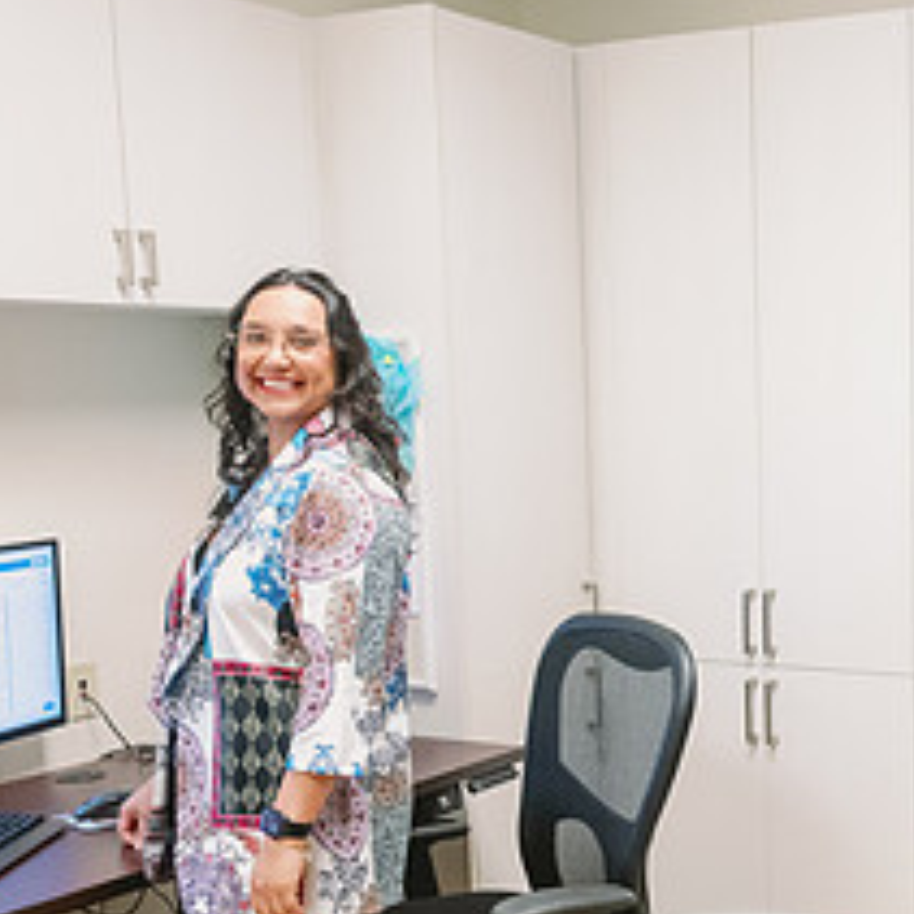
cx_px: 897
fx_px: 1673
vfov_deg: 30.4
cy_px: 596
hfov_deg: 28.8
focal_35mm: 56
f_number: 5.6
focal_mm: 24
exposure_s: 1/100
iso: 2500
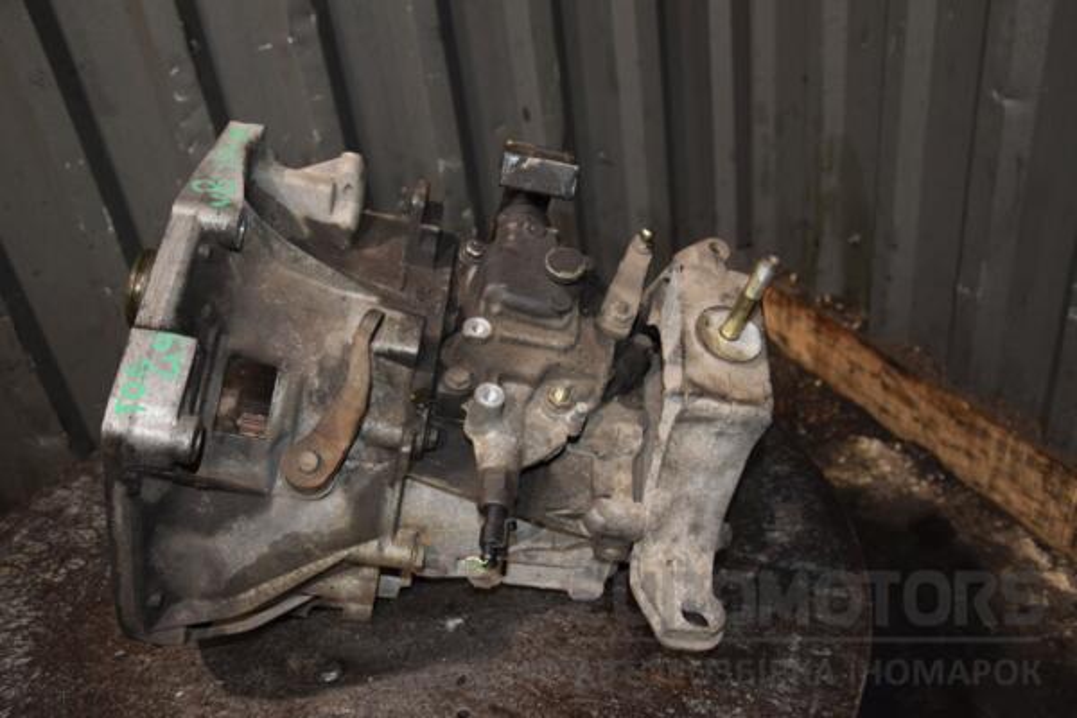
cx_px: 538
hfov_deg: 59.5
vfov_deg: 41.7
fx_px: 942
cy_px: 359
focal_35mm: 32
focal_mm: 21
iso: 800
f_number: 5
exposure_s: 1/60
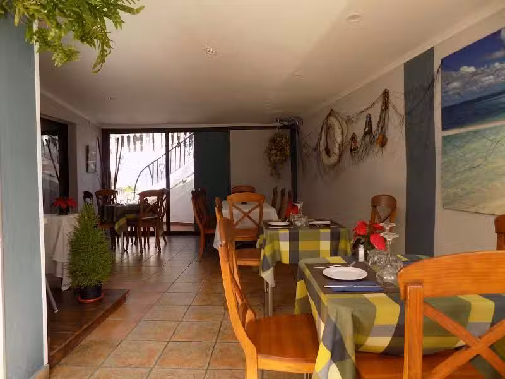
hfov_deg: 73.9
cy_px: 190
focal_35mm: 23
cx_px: 252
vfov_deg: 58.9
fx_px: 336
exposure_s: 1/125
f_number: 3.1
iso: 80
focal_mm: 4
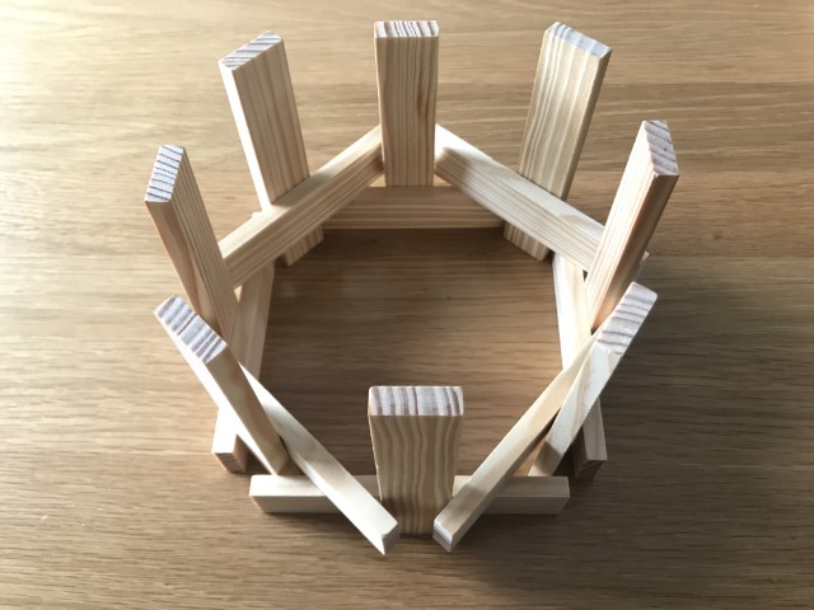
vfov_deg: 49.7
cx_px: 407
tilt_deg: -57.7
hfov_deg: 63.4
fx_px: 658
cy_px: 305
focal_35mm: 28
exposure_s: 1/20
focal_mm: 3.99
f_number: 1.8
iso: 40
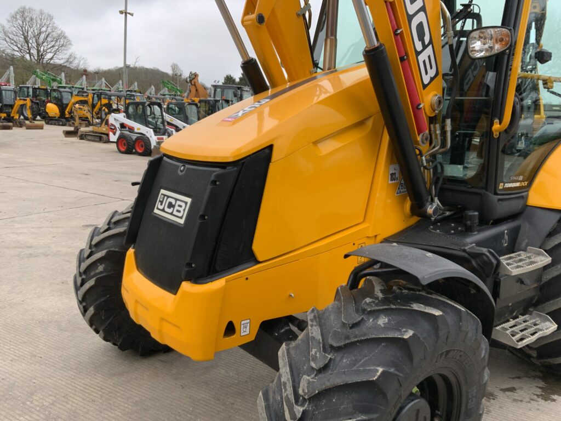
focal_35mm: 29
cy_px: 210
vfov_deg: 48.2
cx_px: 280
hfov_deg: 61.7
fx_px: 470
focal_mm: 3
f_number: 1.8
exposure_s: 1/422
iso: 16
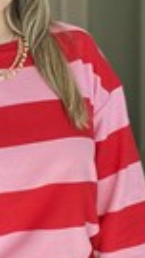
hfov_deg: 12.0
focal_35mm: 100
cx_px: 4
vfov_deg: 21.3
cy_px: 97
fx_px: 683
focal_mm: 2.71
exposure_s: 1/121
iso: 40
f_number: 2.2
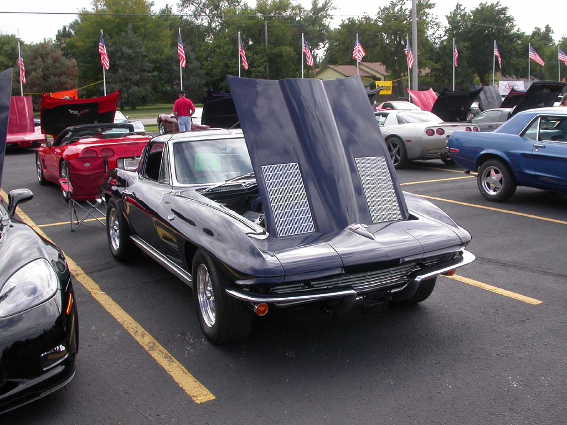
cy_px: 212
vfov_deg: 37.7
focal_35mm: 38
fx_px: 622
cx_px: 284
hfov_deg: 49.0
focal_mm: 7.85
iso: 100
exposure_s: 1/207
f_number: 6
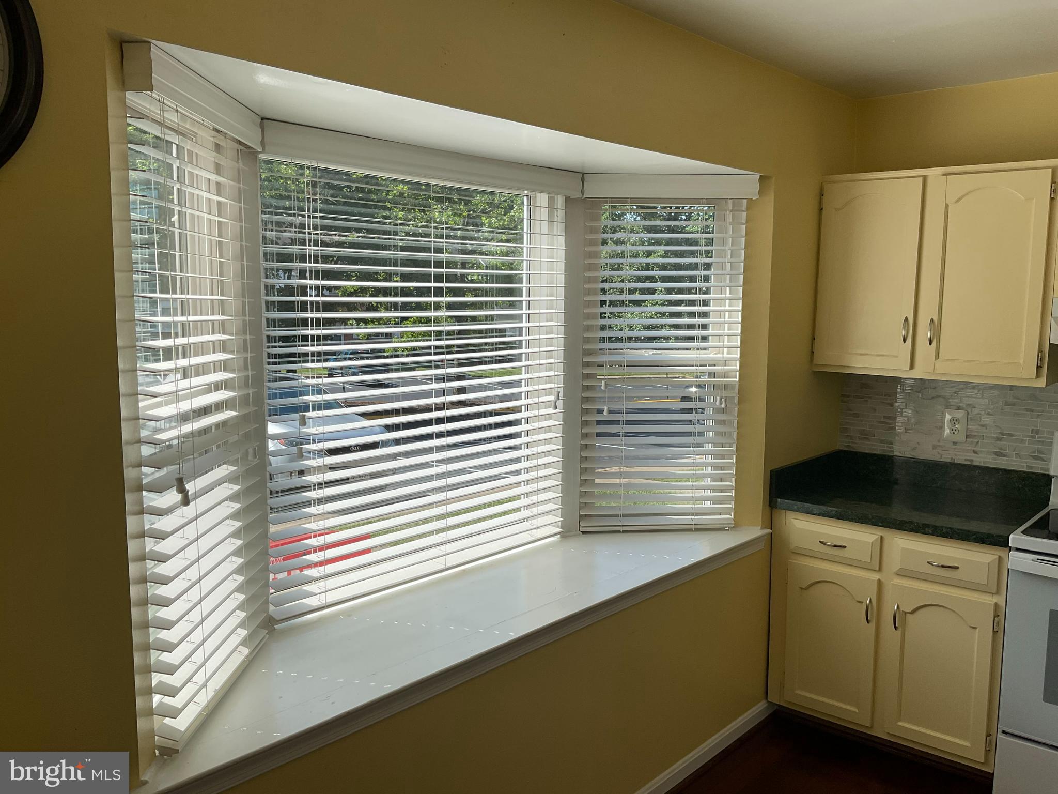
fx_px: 886
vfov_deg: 48.2
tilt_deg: -6.1
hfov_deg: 61.7
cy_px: 397
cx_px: 529
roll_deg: -1.1
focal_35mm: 29
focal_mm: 3
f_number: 1.8
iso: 16
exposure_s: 1/1121
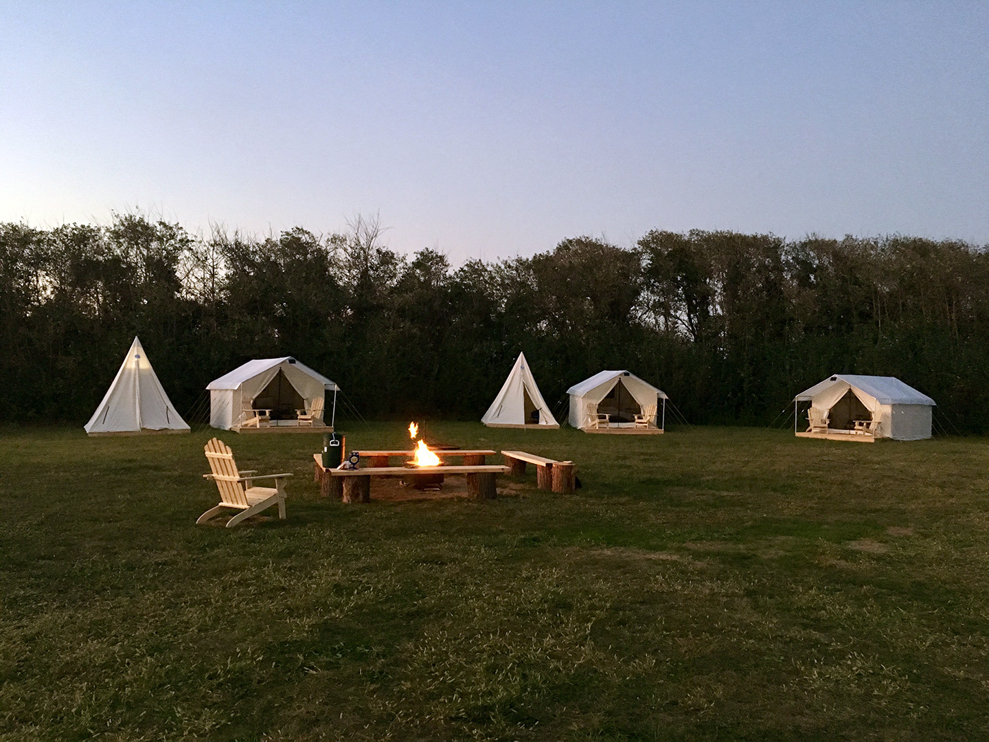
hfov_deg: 61.7
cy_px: 371
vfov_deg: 48.2
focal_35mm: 29
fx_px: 829
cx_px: 494
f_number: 2.2
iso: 400
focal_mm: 4.15
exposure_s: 1/15
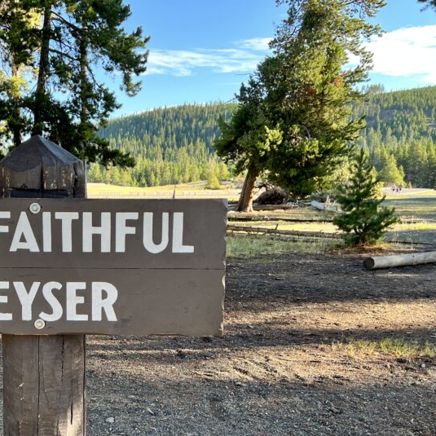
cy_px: 309
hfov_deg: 37.3
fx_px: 627
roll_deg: +0.9
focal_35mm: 44
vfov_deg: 37.7
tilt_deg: -10.5
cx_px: 102
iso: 50
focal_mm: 5.7
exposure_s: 1/367
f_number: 1.5
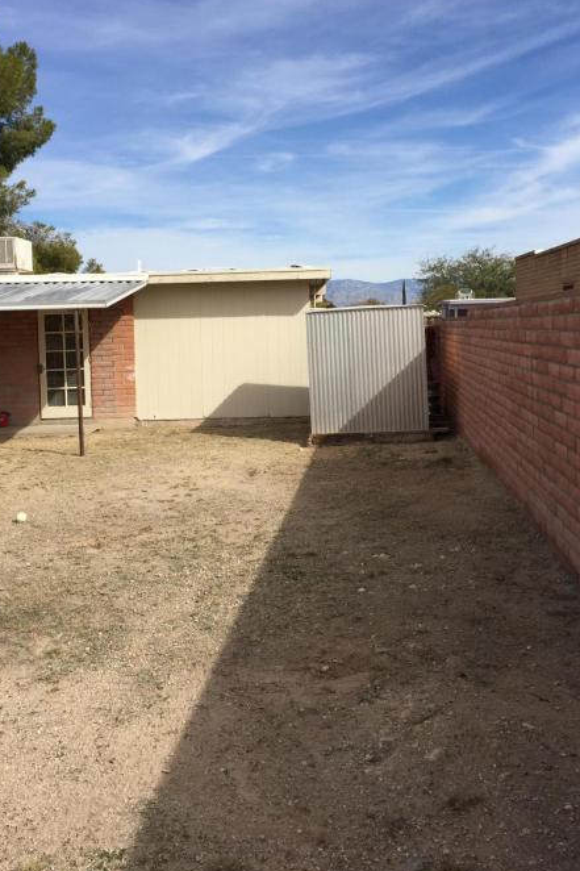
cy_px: 384
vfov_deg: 54.3
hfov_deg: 37.8
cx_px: 285
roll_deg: +1.2
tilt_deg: -0.2
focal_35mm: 35
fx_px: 846
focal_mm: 4.15
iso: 32
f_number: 2.2
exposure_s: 1/2825
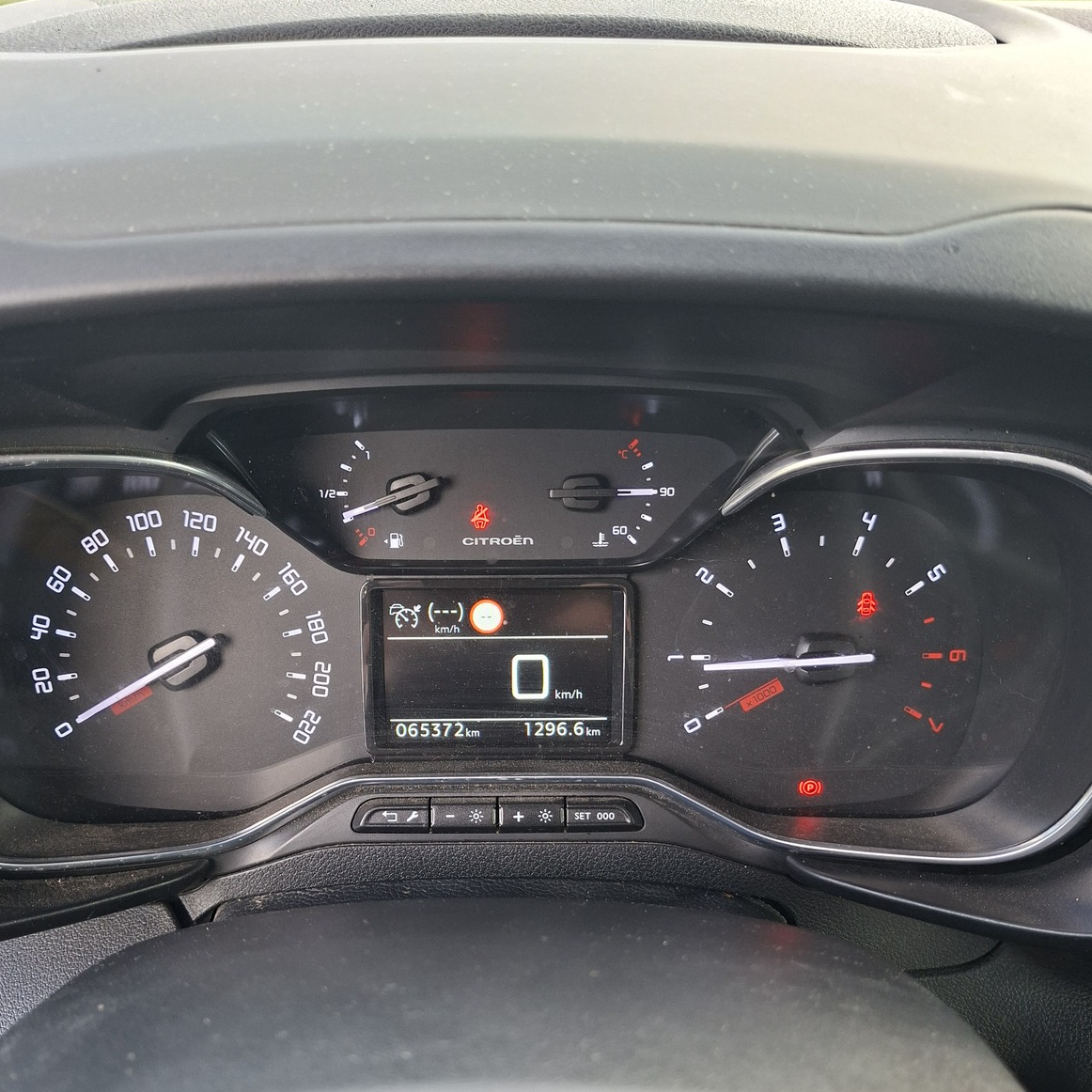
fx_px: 999
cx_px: 540
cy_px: 700
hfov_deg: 57.3
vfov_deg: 56.4
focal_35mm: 28
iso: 100
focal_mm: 5.54
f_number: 1.8
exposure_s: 1/100
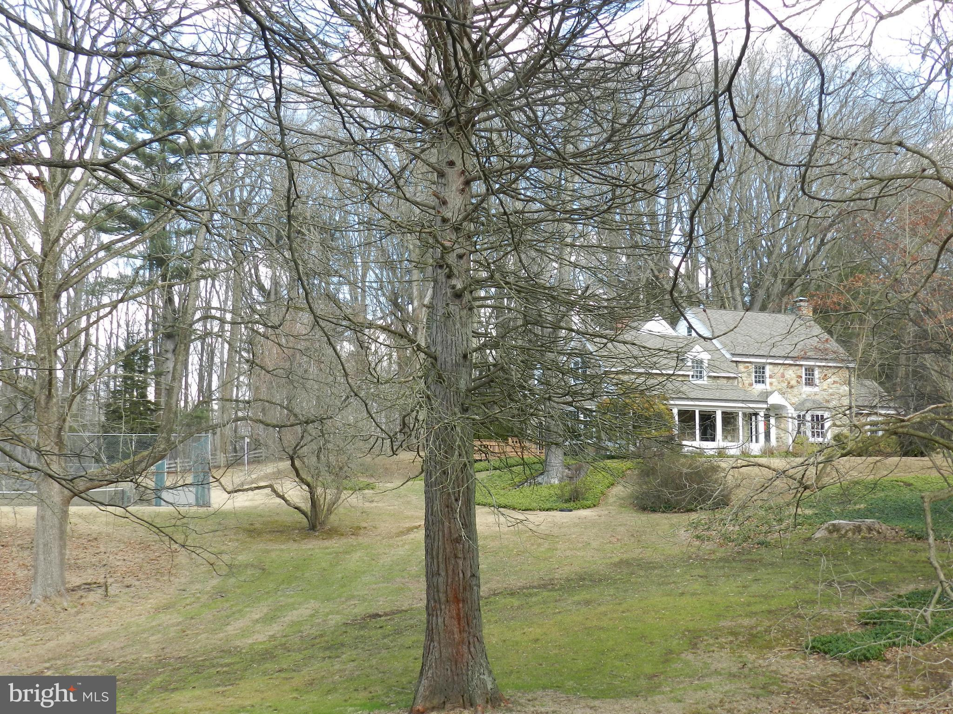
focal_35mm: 46
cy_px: 357
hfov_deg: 41.2
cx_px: 476
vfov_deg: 31.5
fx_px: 1266
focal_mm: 8.1
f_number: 4.2
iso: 160
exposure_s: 1/160
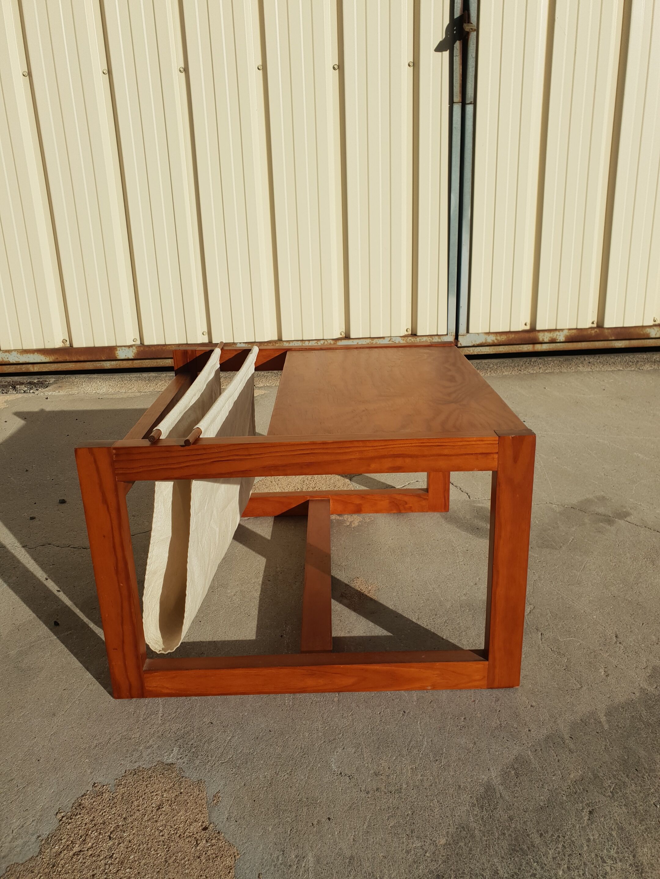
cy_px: 440
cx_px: 330
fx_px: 661
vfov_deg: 67.3
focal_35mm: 26
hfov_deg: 53.1
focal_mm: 4.3
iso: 50
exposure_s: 1/3390
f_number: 2.4
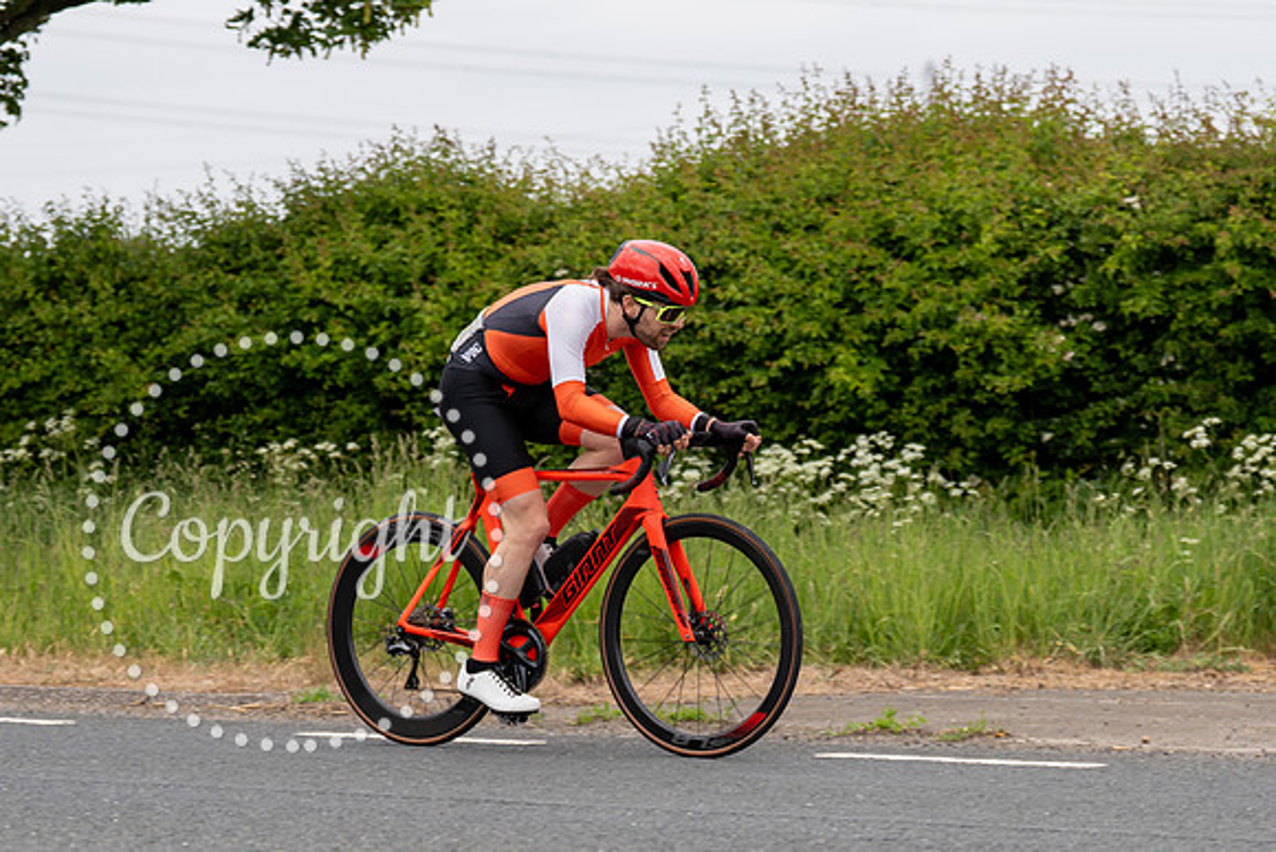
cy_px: 280
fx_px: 4380
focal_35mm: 124
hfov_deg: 16.6
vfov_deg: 11.1
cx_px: 702
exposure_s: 1/1250
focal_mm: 70
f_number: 3.2
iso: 160
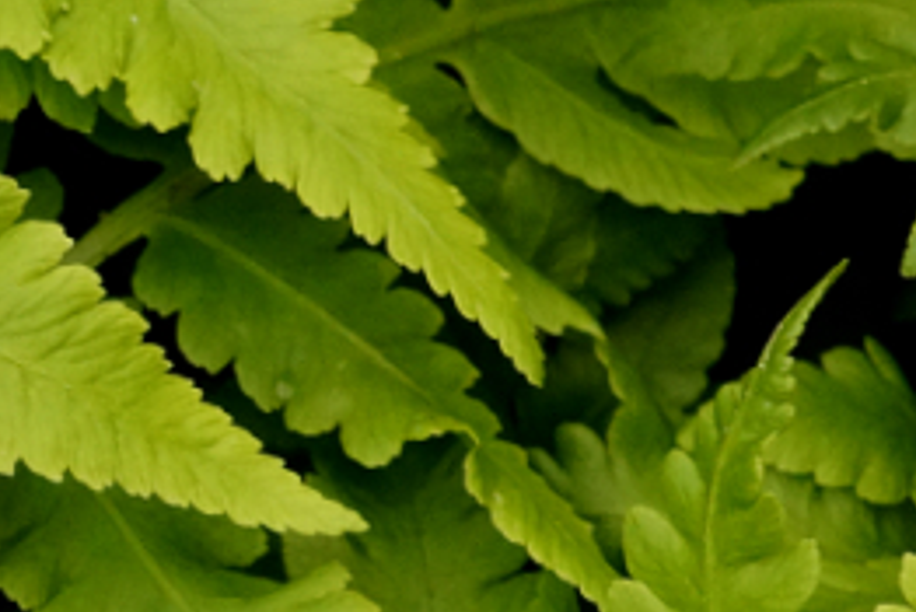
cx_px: -724
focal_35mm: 686
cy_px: 416
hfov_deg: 3.0
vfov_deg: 2.0
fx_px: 17464
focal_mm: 100
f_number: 8
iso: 1000
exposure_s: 1/160
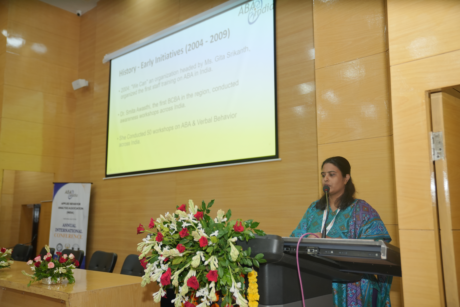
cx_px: 230
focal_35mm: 35
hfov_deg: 54.4
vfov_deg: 37.9
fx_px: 447
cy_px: 154
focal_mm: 35
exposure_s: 1/250
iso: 800
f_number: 2.8
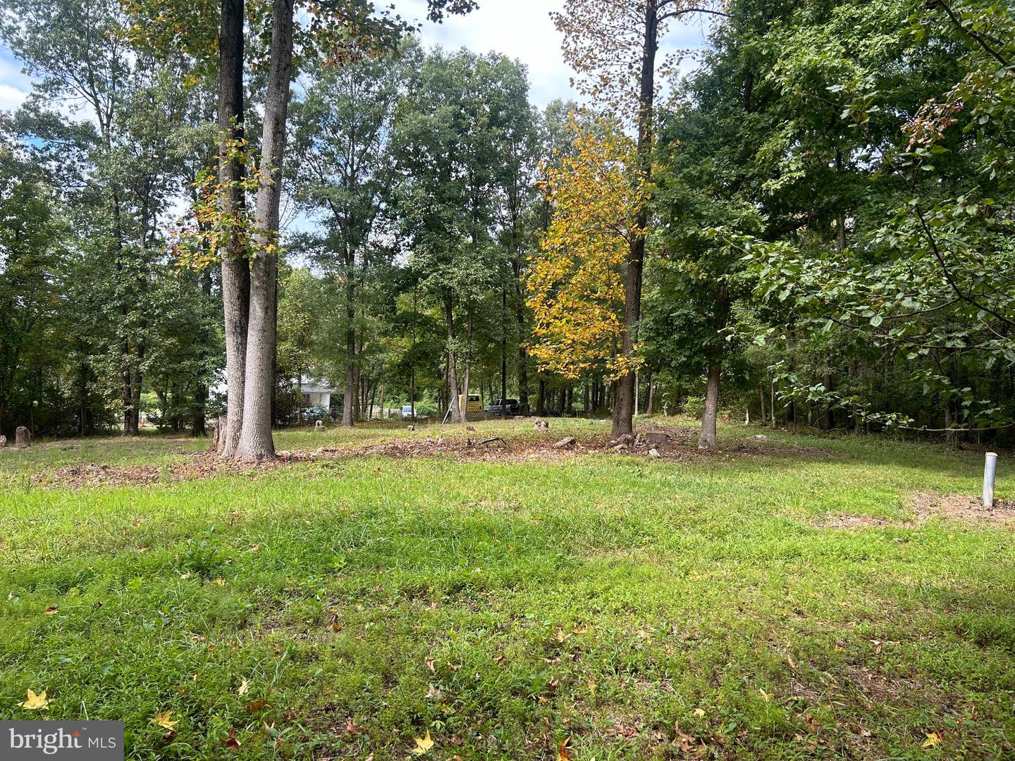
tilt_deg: -0.1
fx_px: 762
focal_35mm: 26
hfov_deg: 67.3
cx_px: 508
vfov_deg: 53.1
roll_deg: -1.4
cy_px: 380
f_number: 1.5
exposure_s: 1/696
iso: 50
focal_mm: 5.7
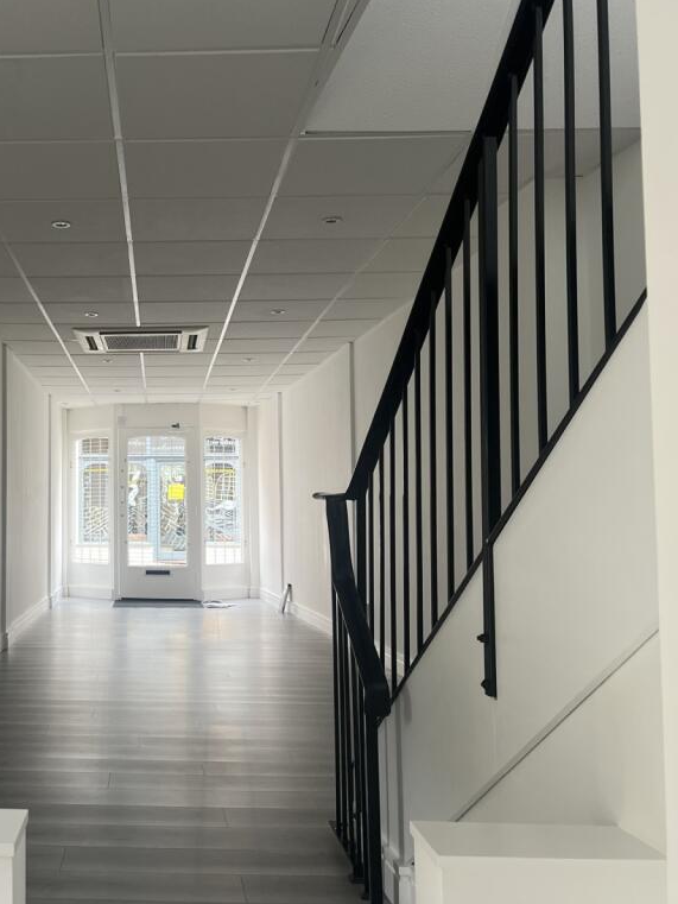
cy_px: 449
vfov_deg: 52.6
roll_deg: +0.3
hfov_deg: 38.7
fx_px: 914
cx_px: 108
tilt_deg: +3.8
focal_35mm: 35
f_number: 1.5
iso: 80
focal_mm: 5.7
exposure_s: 1/121
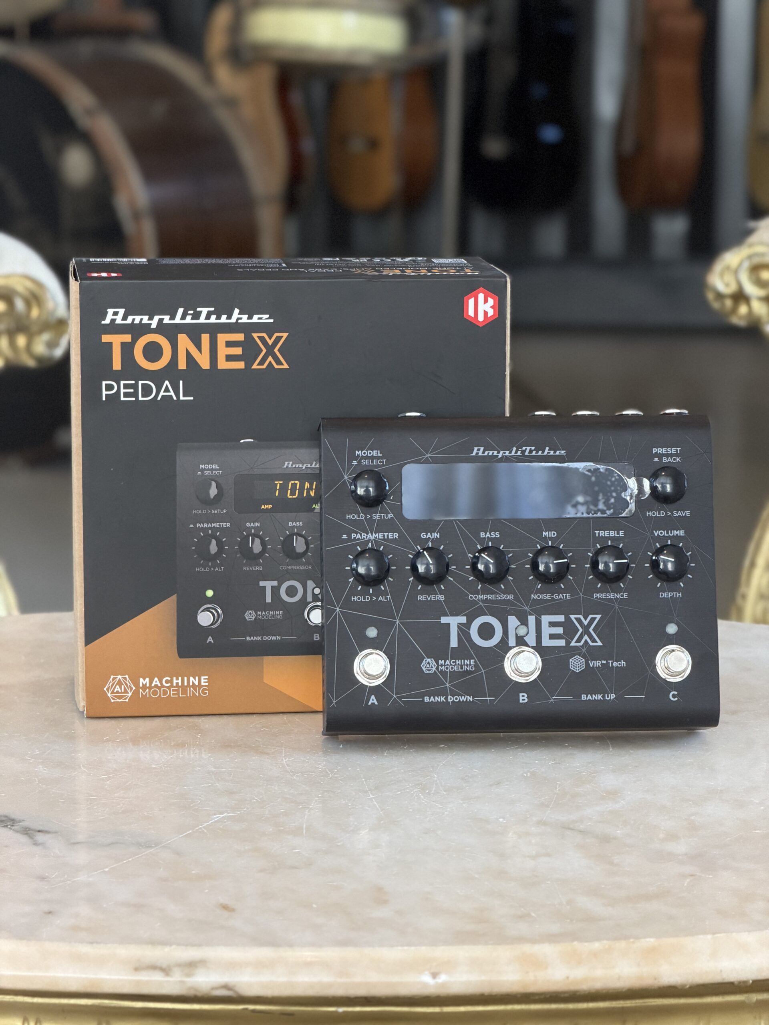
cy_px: 512
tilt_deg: -10.8
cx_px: 384
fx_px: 2962
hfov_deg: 14.8
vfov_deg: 19.6
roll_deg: -0.4
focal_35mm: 100
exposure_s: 1/121
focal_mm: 16.89
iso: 250
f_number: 2.8
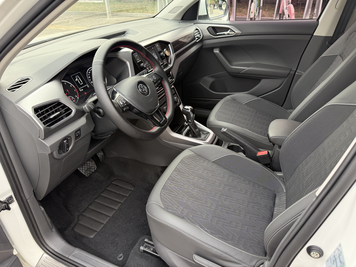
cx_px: 178
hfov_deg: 71.6
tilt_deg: -30.3
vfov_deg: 56.8
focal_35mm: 24
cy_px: 134
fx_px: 247
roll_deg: +1.1
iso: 125
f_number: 1.78
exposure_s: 1/121
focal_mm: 6.76
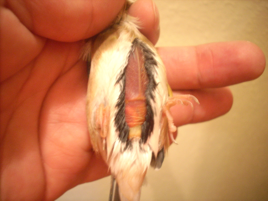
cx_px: 134
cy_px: 100
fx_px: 286
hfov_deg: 50.1
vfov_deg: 38.7
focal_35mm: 37
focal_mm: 6.2
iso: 259
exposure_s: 1/4
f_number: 2.8
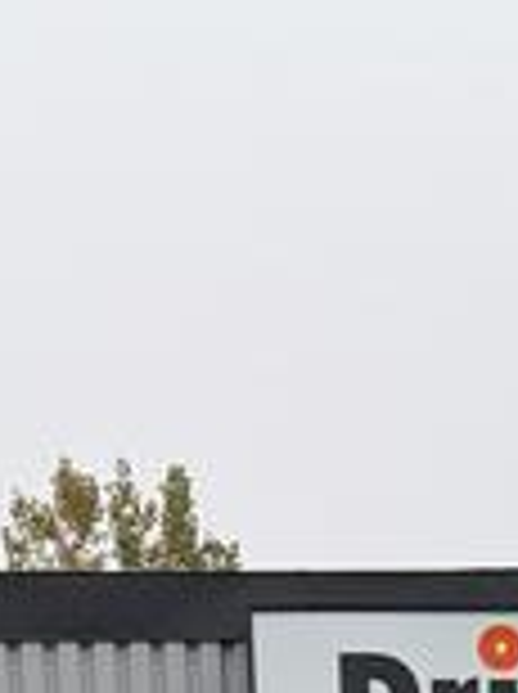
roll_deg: +0.7
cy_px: 1791
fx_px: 3001
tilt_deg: -7.6
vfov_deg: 10.7
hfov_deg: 9.8
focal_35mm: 150
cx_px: 577
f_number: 1.78
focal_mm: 6.76
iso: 80
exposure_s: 1/383
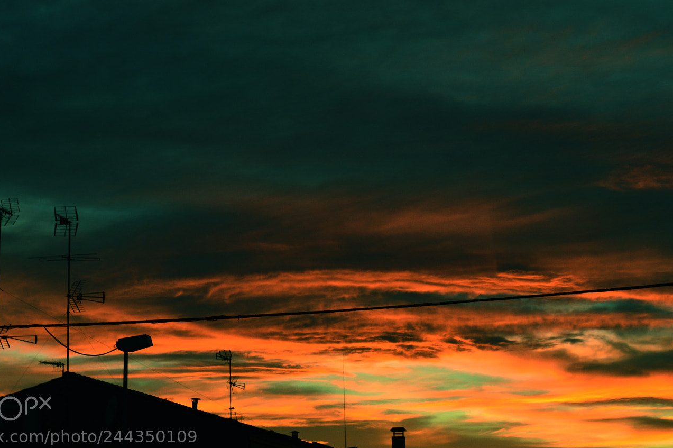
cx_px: 343
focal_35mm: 98
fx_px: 1831
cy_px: 197
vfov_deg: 13.9
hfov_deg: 20.8
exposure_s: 1/60
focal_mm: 52
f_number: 8
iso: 400
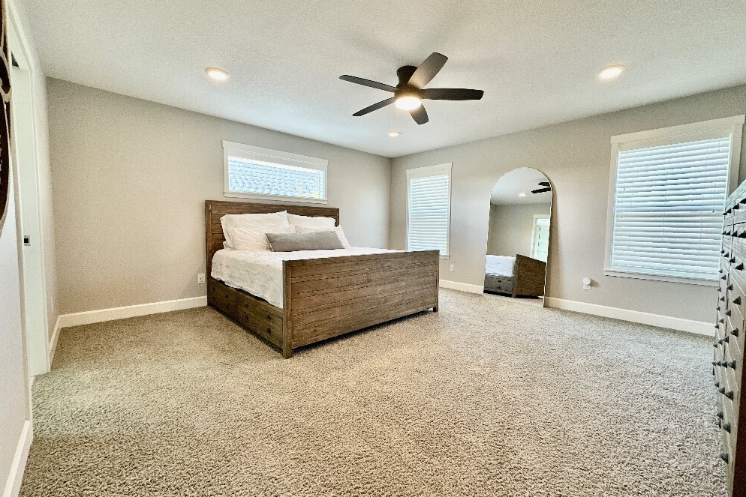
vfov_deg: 77.3
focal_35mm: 15
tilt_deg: -3.8
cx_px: 381
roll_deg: -0.9
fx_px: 311
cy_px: 247
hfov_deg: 100.4
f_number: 2.2
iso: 160
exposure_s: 1/120
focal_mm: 2.22
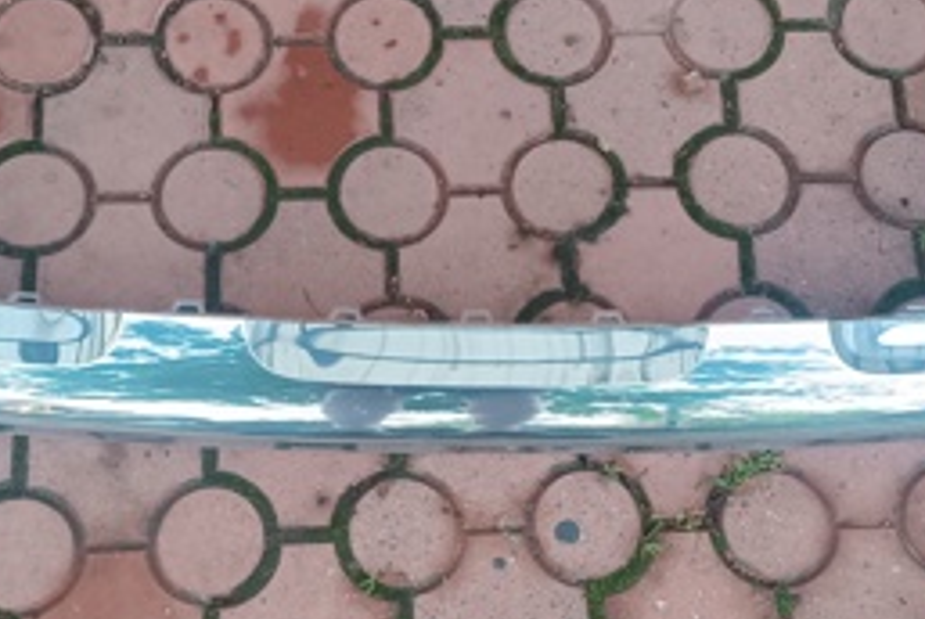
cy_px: 326
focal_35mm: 62
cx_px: 461
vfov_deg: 22.0
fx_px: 1595
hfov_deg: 32.3
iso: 584
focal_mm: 6.14
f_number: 1.65
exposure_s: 1/100
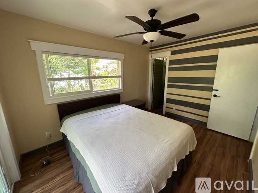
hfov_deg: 102.1
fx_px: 104
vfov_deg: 85.7
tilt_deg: -12.8
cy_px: 96
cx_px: 129
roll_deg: +0.4
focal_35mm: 14
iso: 100
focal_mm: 2.22
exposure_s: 1/99
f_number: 2.2
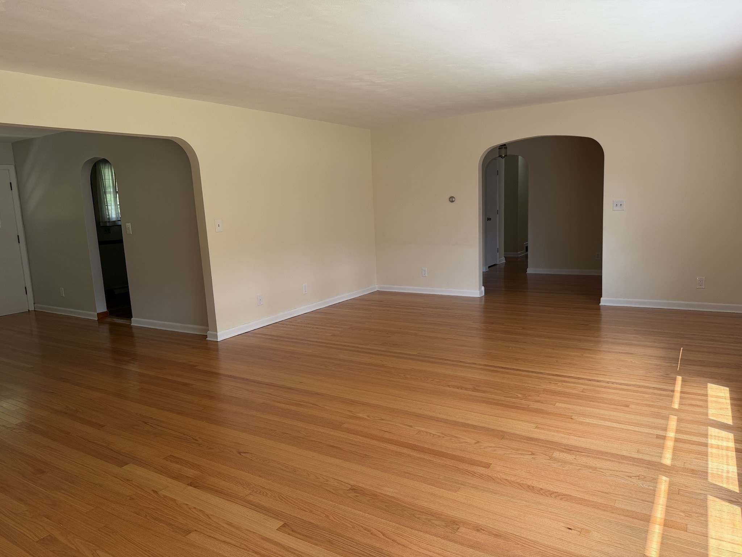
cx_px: 371
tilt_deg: -9.4
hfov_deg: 71.6
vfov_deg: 56.8
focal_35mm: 24
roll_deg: +2.9
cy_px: 278
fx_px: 514
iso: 100
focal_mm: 6.76
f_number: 1.78
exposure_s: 1/345
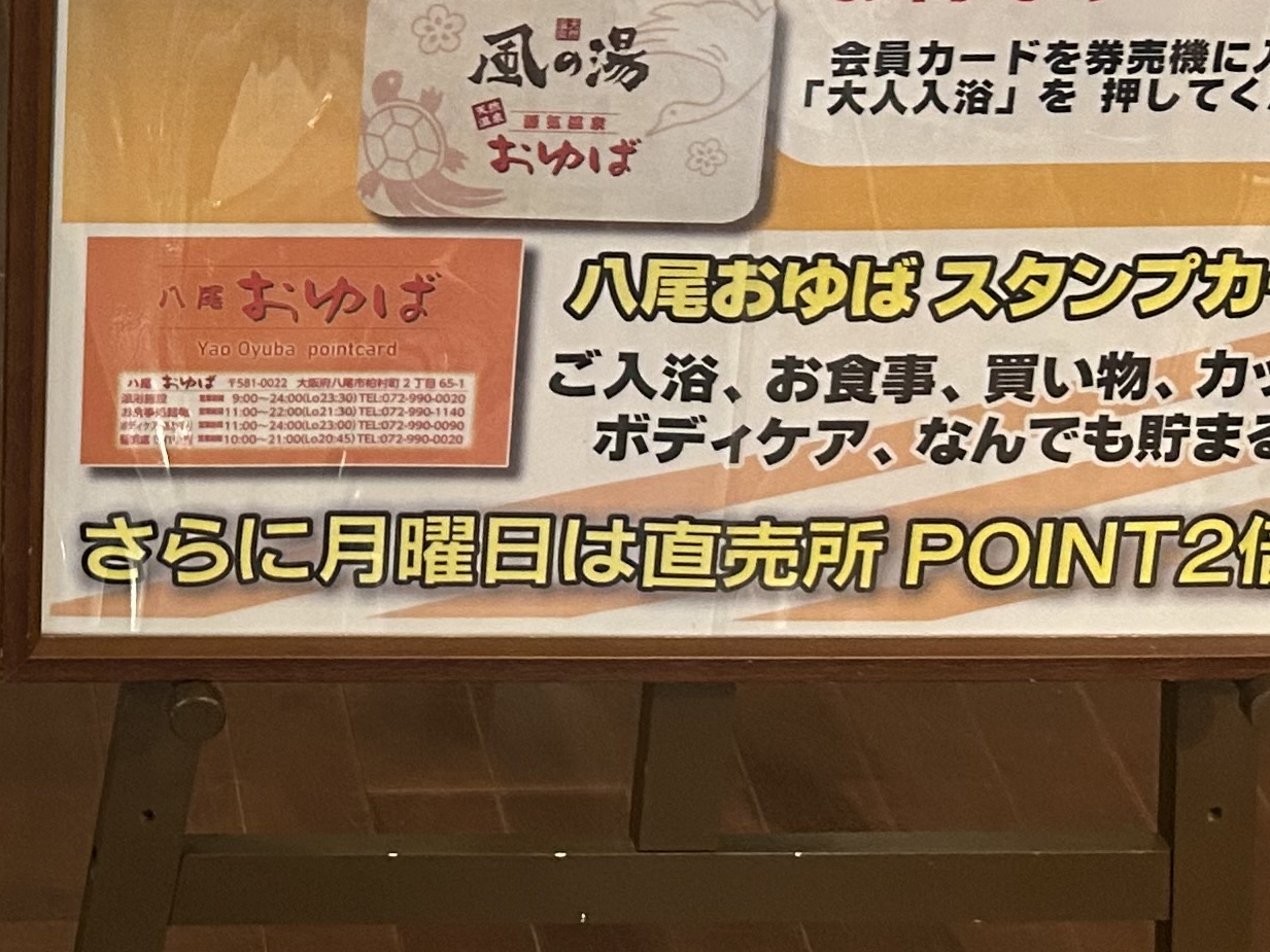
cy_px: -61
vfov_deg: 16.9
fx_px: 3119
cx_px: -40
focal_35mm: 85
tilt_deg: -30.2
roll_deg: -0.8
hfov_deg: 22.0
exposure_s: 1/60
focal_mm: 5.7
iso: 400
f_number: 1.5
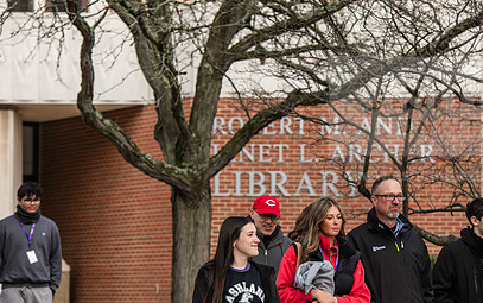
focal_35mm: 196
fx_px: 2582
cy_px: 200
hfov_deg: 10.7
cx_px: 293
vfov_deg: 6.7
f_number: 5.6
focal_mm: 135
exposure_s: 1/500
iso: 320
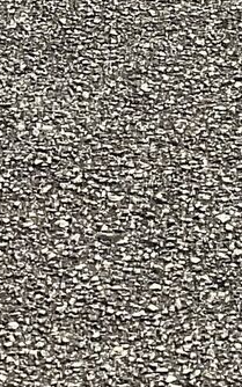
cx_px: 279
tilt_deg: -4.2
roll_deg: +0.0
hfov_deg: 6.2
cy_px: -940
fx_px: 2235
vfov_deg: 7.9
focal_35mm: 212
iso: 16
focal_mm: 3
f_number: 1.8
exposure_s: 1/1912
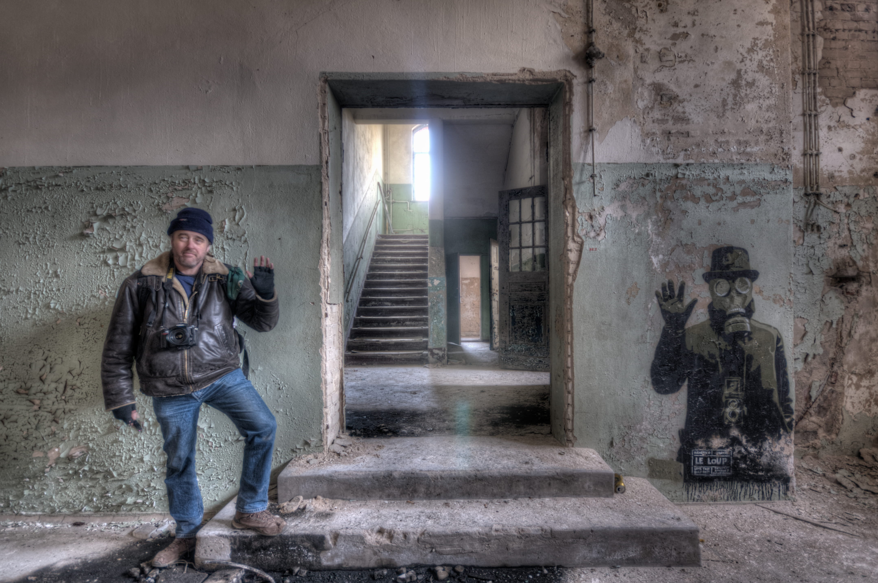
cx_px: 439
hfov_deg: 100.5
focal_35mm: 15
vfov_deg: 77.2
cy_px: 292
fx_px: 365
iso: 100
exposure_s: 1/2
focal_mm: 10
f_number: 4
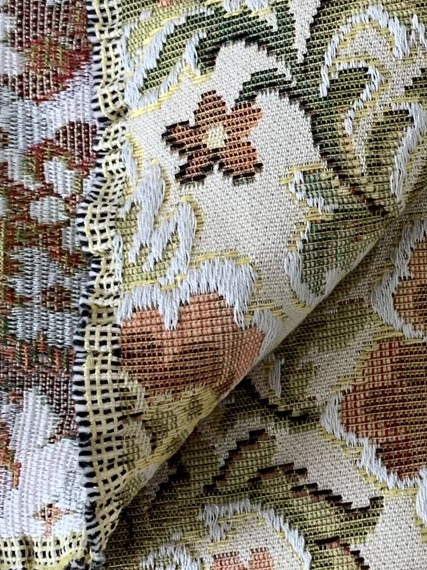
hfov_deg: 21.8
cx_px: 491
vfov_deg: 30.7
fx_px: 1036
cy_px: 263
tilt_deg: -83.5
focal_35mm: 63
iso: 100
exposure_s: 1/60
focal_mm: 4.25
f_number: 1.8
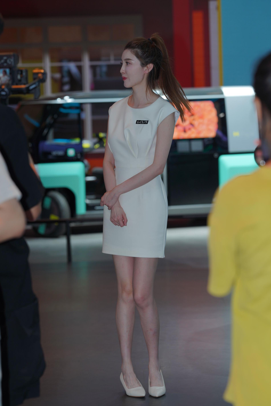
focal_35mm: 135
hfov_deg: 10.2
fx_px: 1525
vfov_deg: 15.2
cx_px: 136
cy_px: 203
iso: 320
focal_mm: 135
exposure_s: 1/200
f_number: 4.5
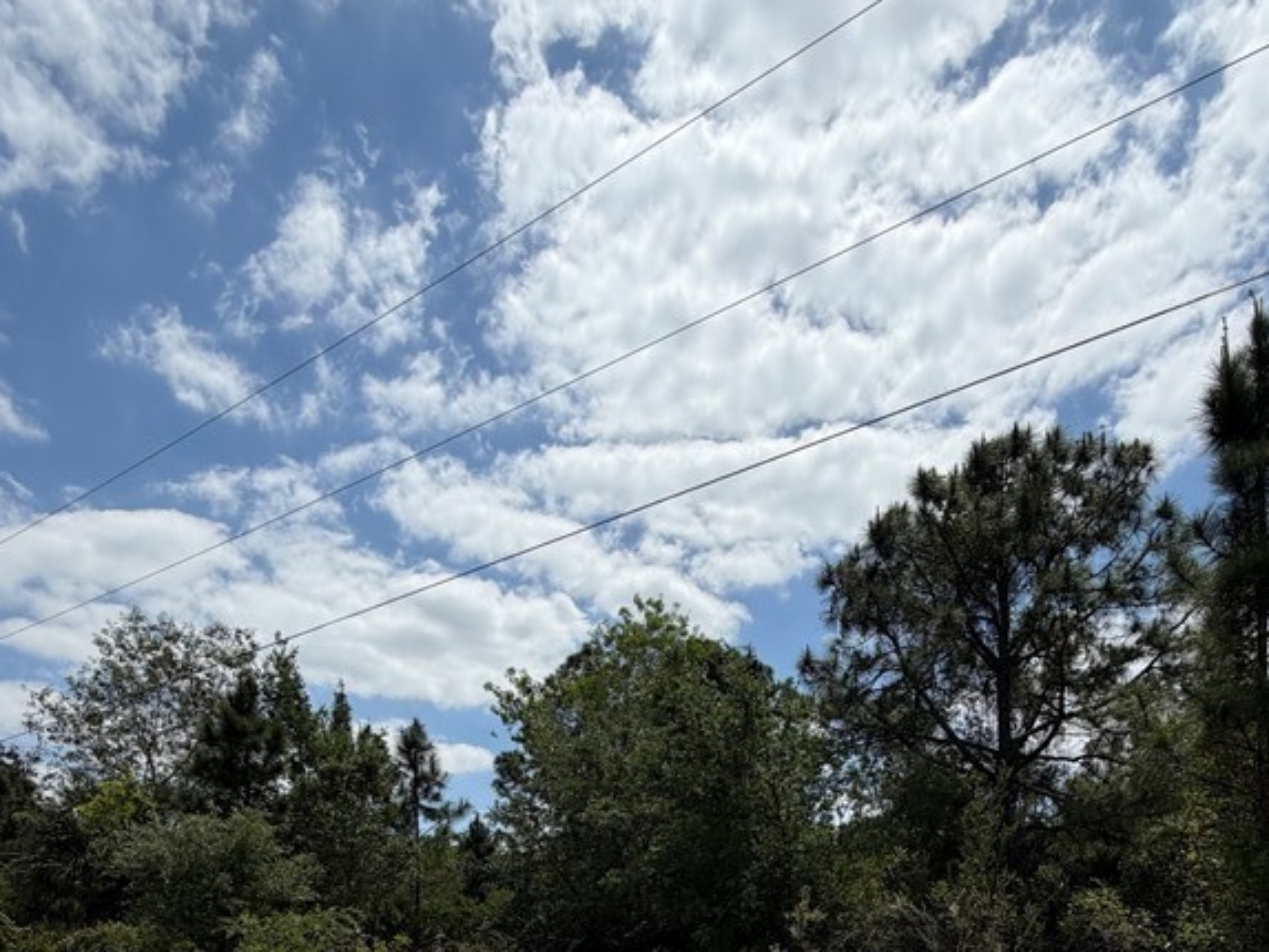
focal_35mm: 25
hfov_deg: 69.3
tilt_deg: +0.4
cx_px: 675
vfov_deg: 46.2
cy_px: 948
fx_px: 917
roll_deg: +0.4
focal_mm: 2.22
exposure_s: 1/1656
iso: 20
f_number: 2.2
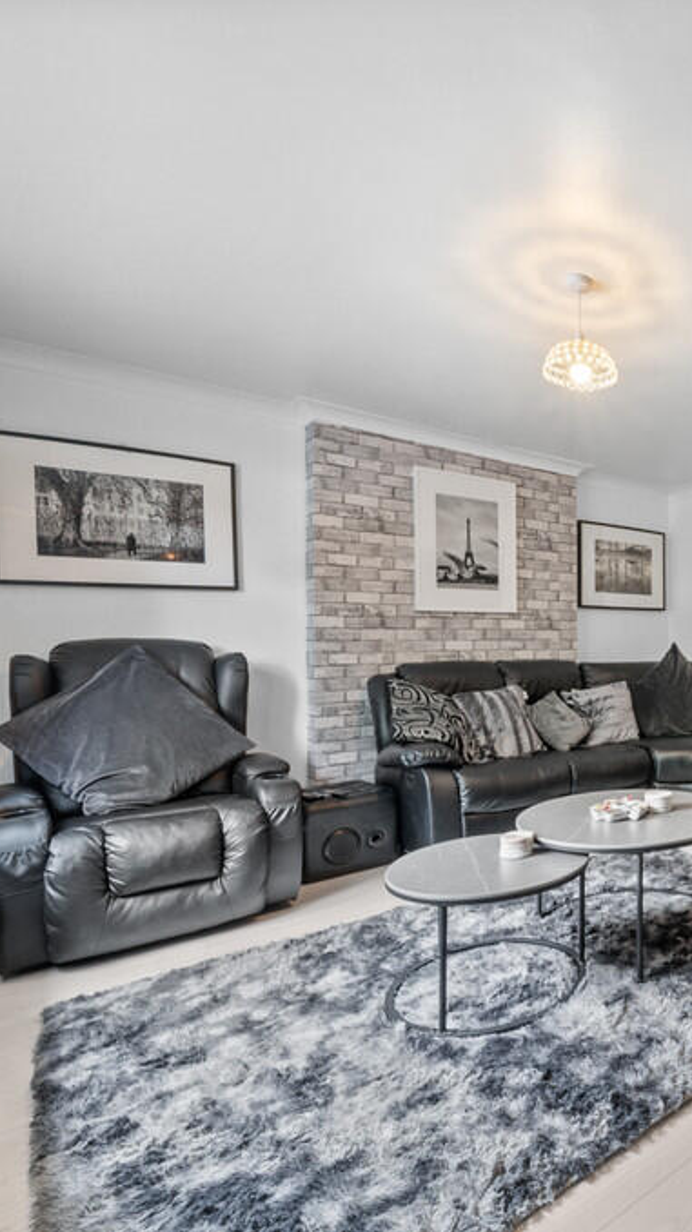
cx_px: 727
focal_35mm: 19
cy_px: 616
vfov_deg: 89.6
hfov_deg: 46.3
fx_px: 620
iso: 1000
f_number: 9
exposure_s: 1/1.67
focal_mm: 12
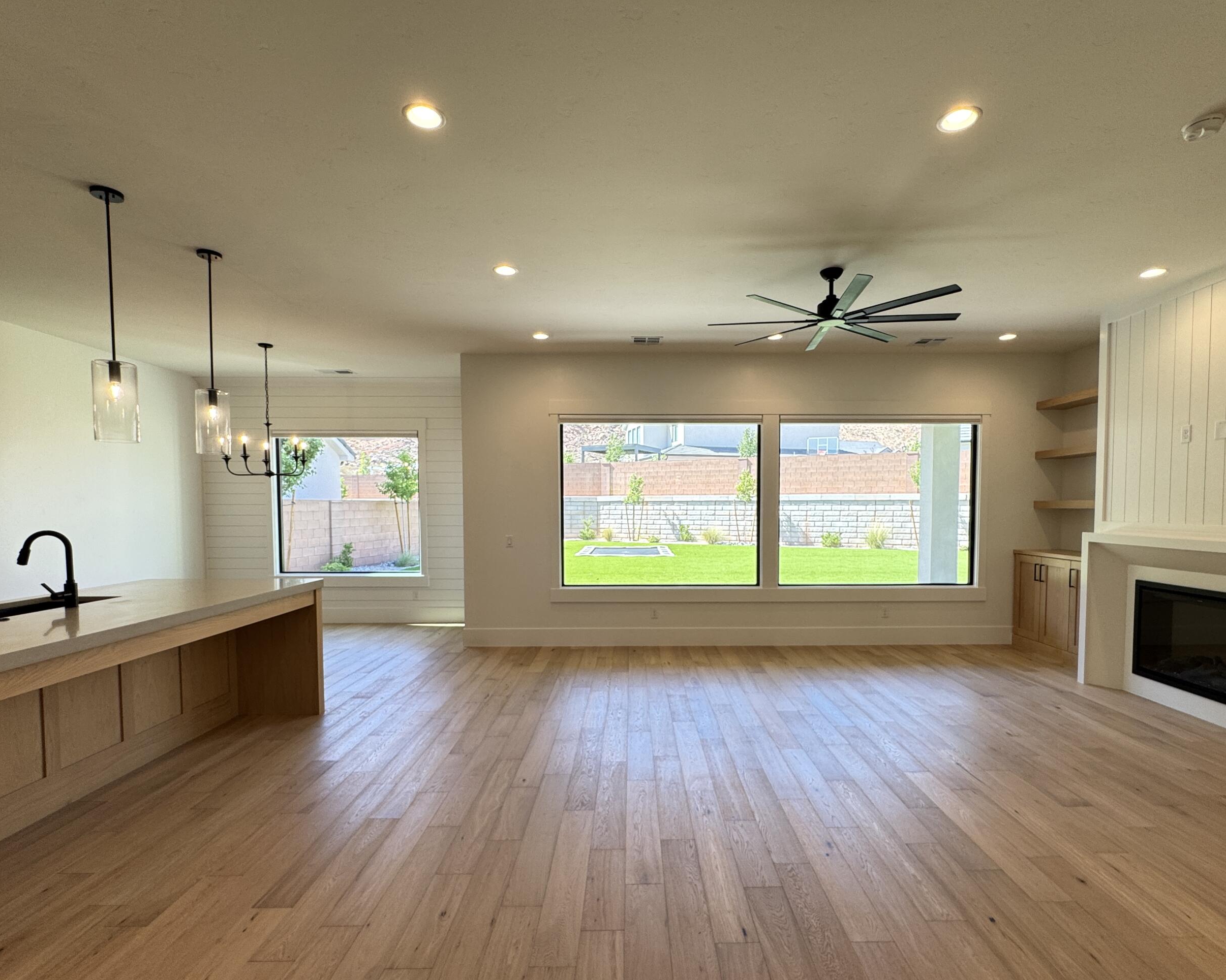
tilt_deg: -2.7
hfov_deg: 89.6
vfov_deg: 76.8
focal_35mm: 17
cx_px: 639
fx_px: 617
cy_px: 536
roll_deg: -0.7
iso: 80
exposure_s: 1/120
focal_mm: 2.22
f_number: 2.2
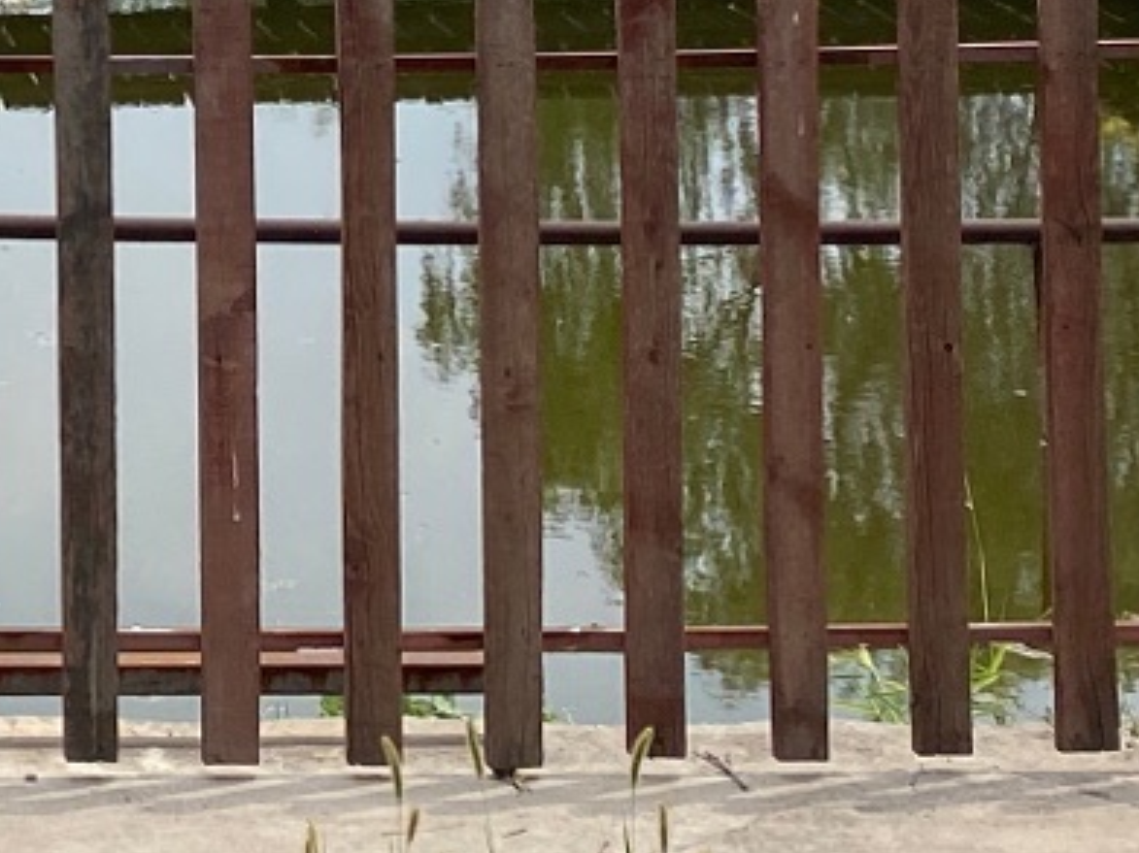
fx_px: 4375
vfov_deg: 10.4
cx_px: -839
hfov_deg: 13.5
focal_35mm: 133
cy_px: -725
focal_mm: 4.25
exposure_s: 1/3846
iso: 32
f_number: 1.8
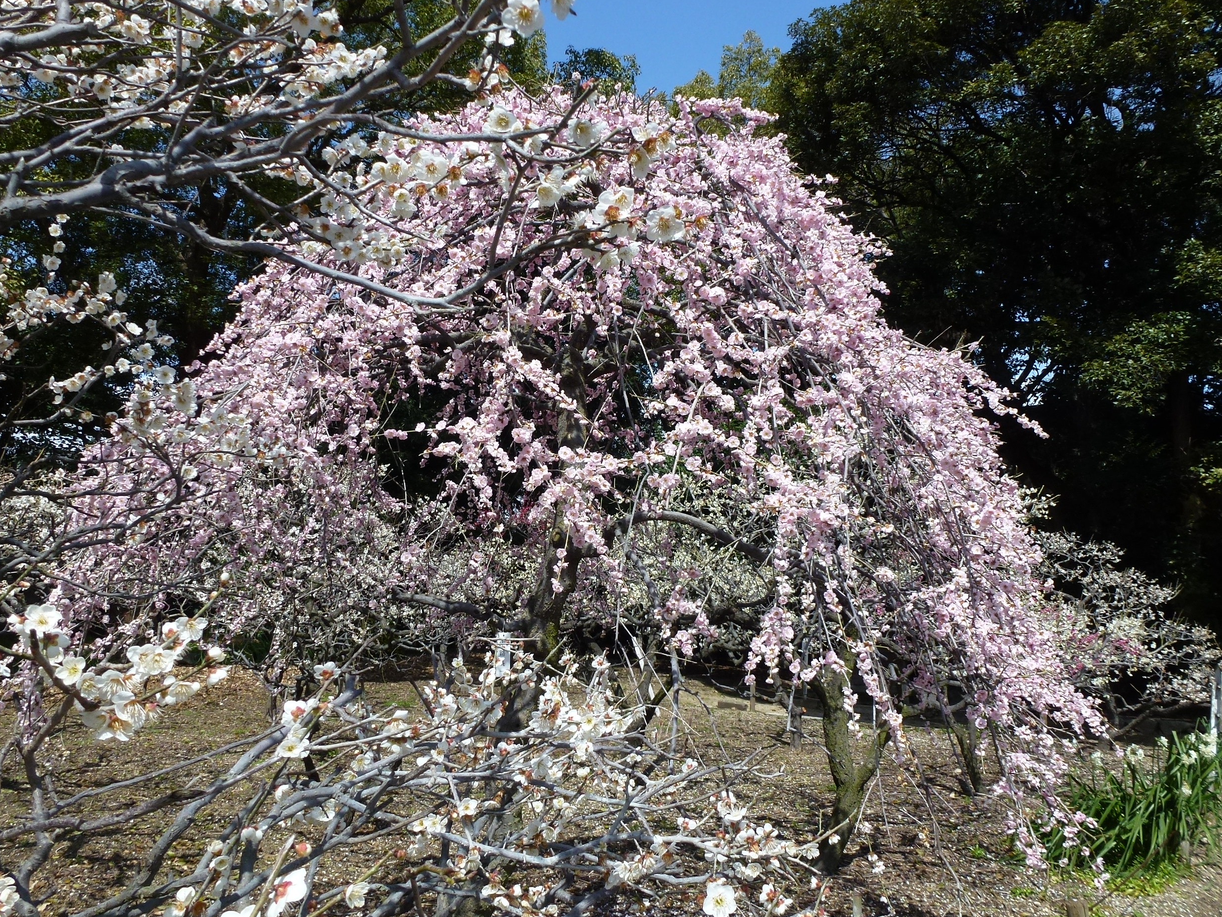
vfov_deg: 54.9
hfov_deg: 69.4
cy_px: 448
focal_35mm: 25
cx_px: 611
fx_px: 882
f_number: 4
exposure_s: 1/640
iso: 100
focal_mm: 4.3
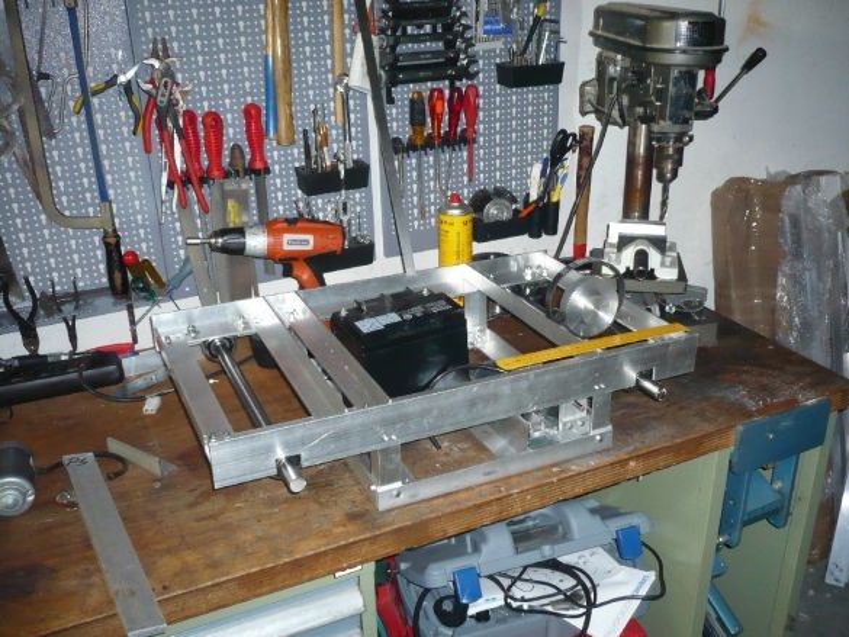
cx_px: 424
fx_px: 859
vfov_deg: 40.7
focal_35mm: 35
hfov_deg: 52.6
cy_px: 318
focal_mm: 5.8
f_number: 2.8
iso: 200
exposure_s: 1/30
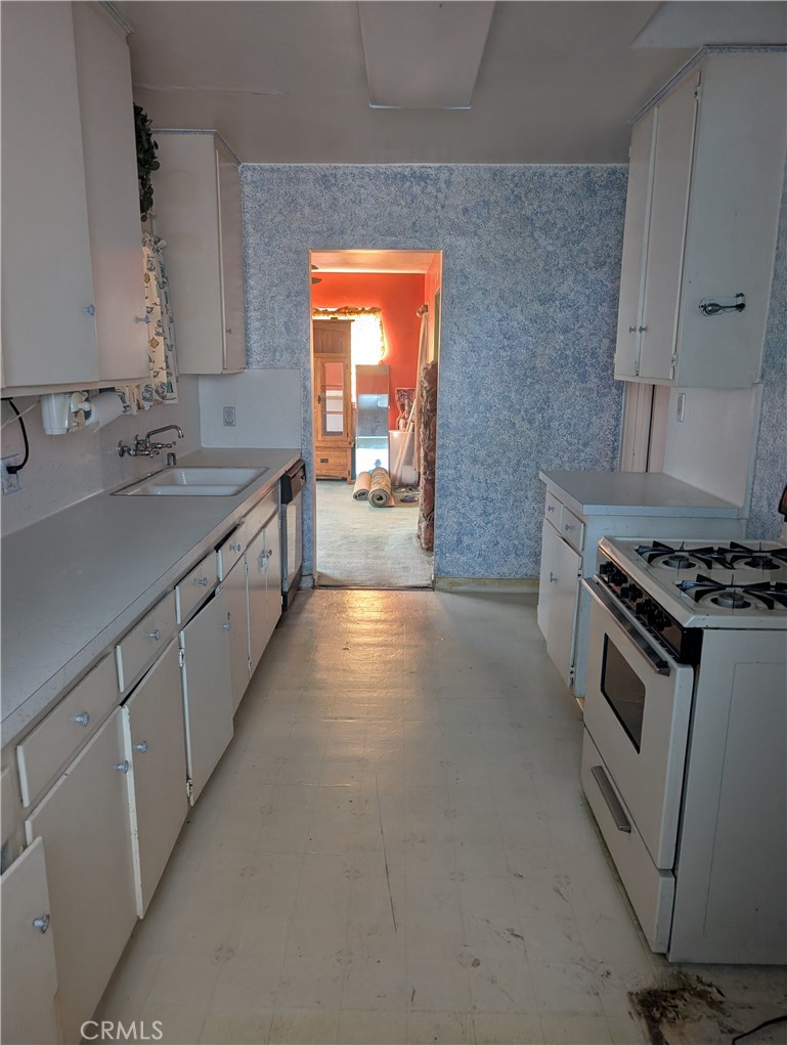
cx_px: 394
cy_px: 522
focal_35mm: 24
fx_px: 726
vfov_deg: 71.5
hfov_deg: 56.9
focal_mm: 6.9
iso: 338
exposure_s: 1/89.8
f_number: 1.68
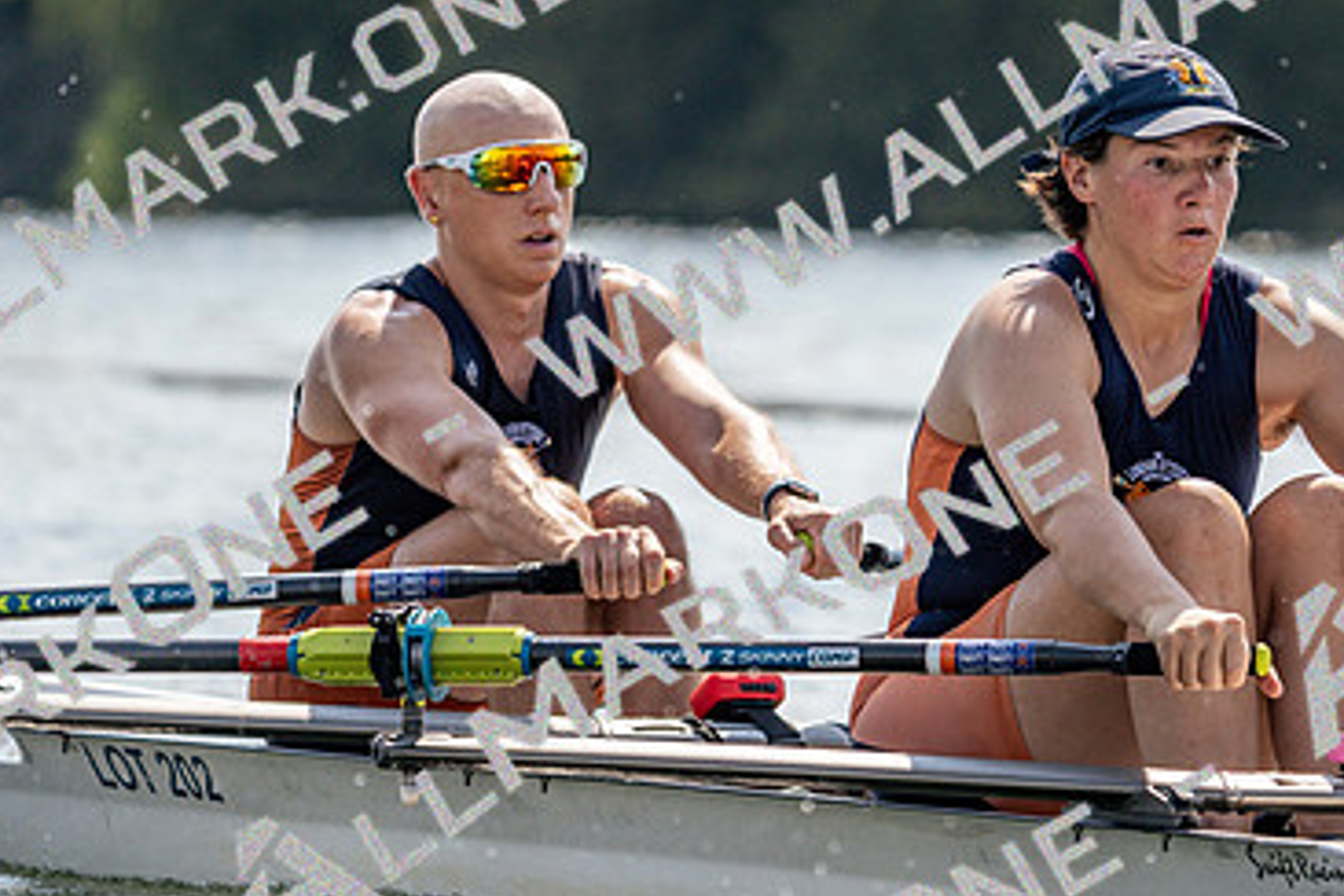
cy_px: 409
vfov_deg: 3.2
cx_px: 980
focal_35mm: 433
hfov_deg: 4.8
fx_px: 16164
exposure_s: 1/1600
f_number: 5.6
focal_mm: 273
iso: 250
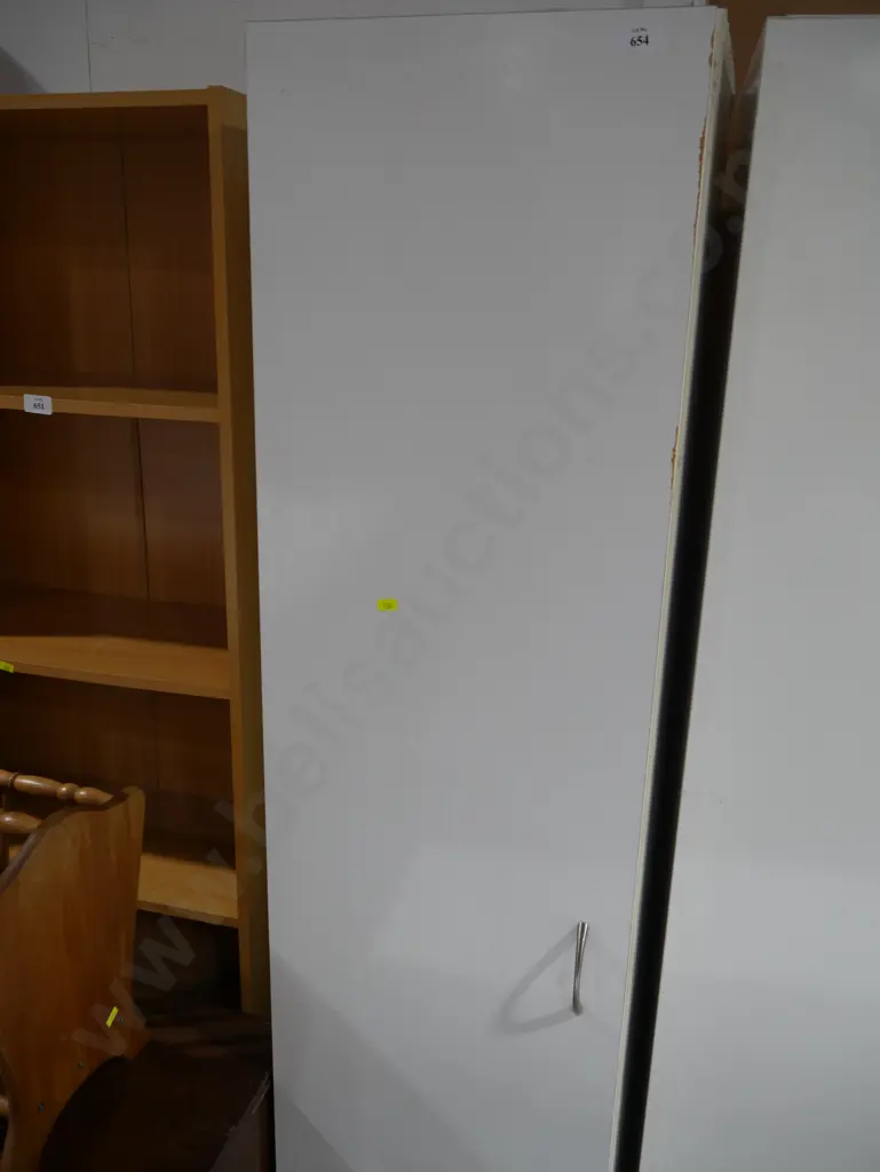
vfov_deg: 59.9
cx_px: 440
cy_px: 586
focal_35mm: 30
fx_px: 1016
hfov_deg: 46.8
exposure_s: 1/60
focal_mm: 15
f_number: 4
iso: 320
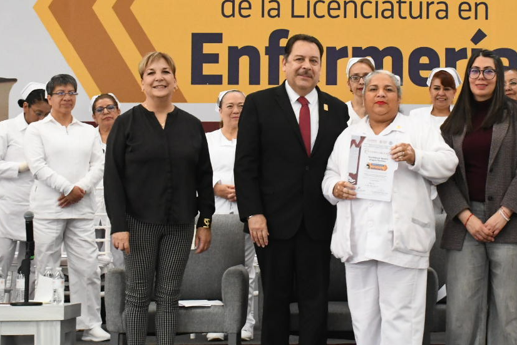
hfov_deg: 19.9
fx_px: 1465
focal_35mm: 102
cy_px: 108
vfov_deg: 13.4
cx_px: 351
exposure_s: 1/125
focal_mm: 35
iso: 4000
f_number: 13
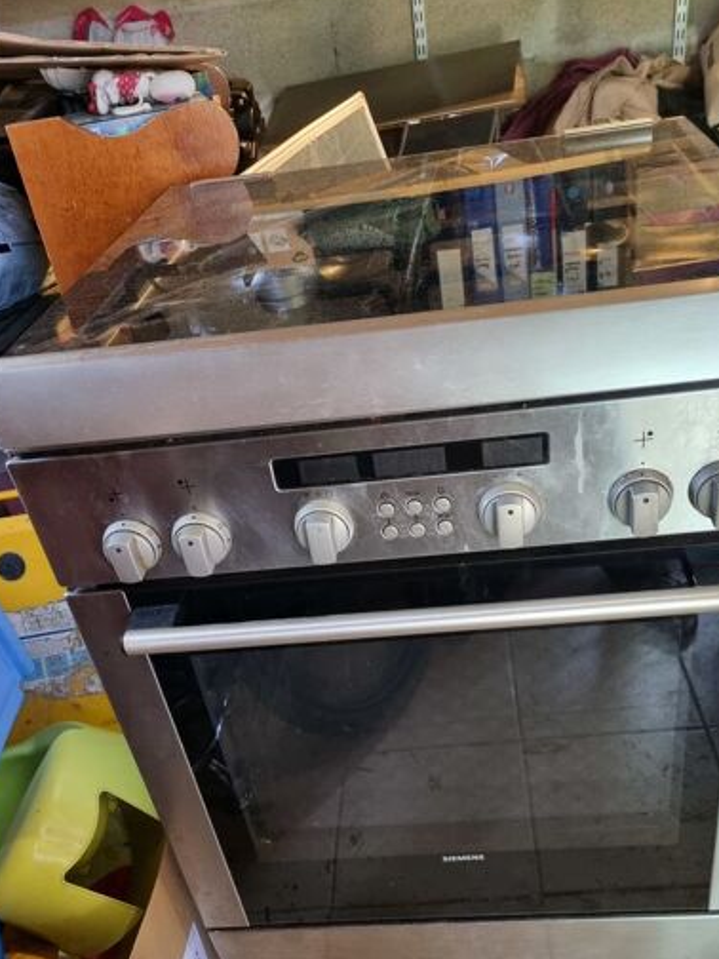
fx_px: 914
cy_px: 599
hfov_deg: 42.9
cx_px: 382
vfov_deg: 54.7
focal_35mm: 33
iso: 320
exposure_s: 1/50
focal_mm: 5.4
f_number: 1.8
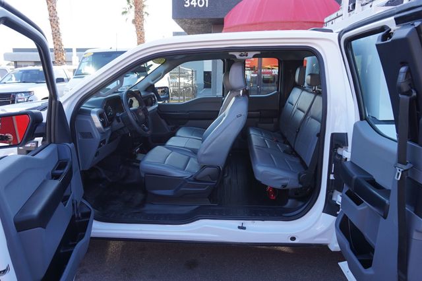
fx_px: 281
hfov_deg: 73.8
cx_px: 211
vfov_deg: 53.1
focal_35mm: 24
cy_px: 140
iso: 100
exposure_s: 1/60
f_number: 4.5
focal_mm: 16
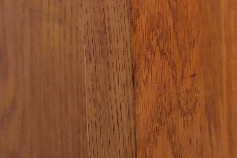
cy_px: -152
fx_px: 1007
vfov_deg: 8.5
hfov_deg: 13.3
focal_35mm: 153
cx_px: 17
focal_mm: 20
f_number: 1.7
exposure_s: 1/60
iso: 1000
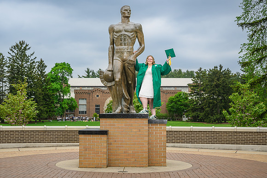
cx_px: 122
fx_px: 391
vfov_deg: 25.6
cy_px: 98
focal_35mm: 53
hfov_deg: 37.7
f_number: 4
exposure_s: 1/200
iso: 64
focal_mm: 47
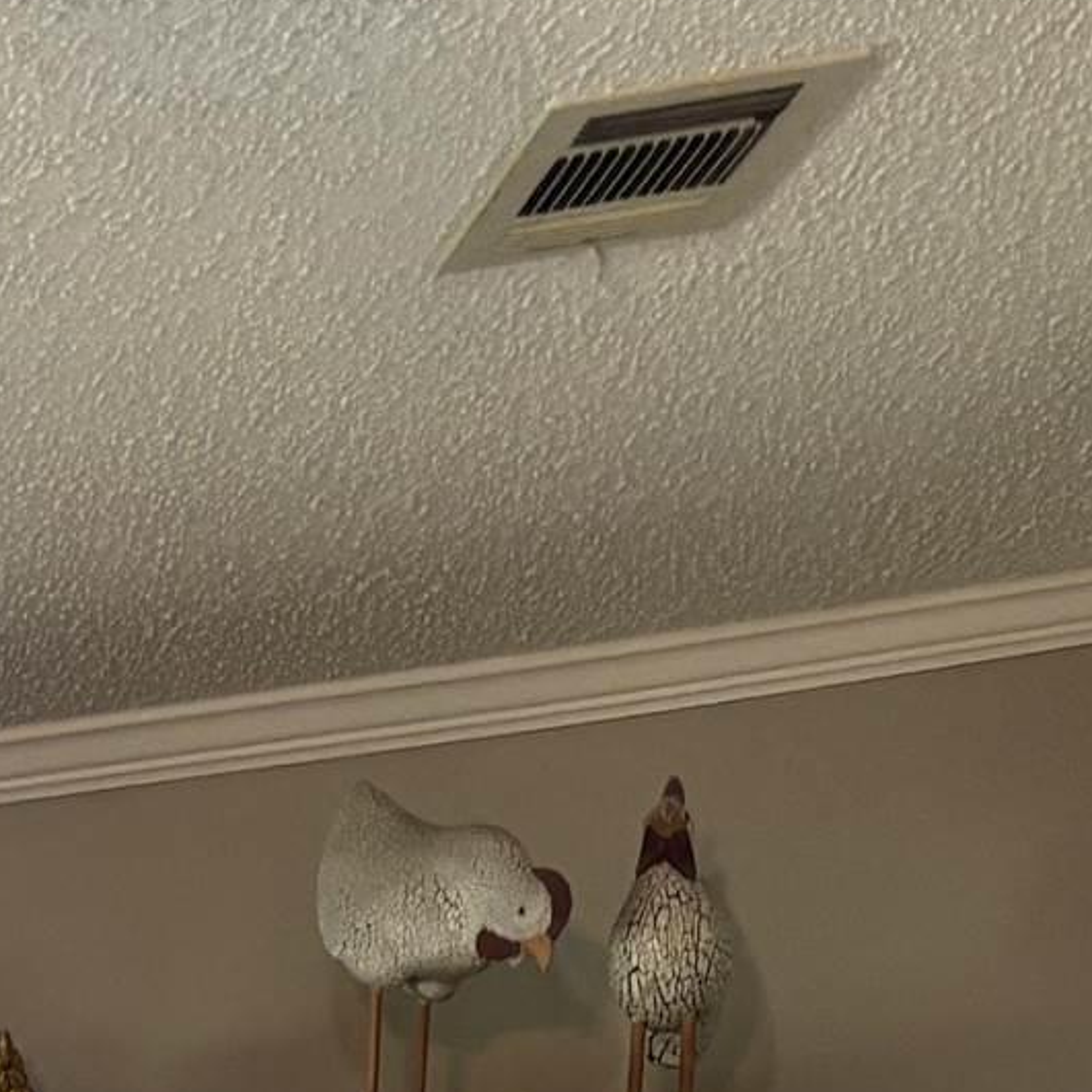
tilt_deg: -2.9
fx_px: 4747
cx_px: -845
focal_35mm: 133
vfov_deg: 11.6
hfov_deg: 12.1
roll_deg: +0.7
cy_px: 2272
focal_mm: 5.96
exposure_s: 1/60
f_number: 1.6
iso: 125
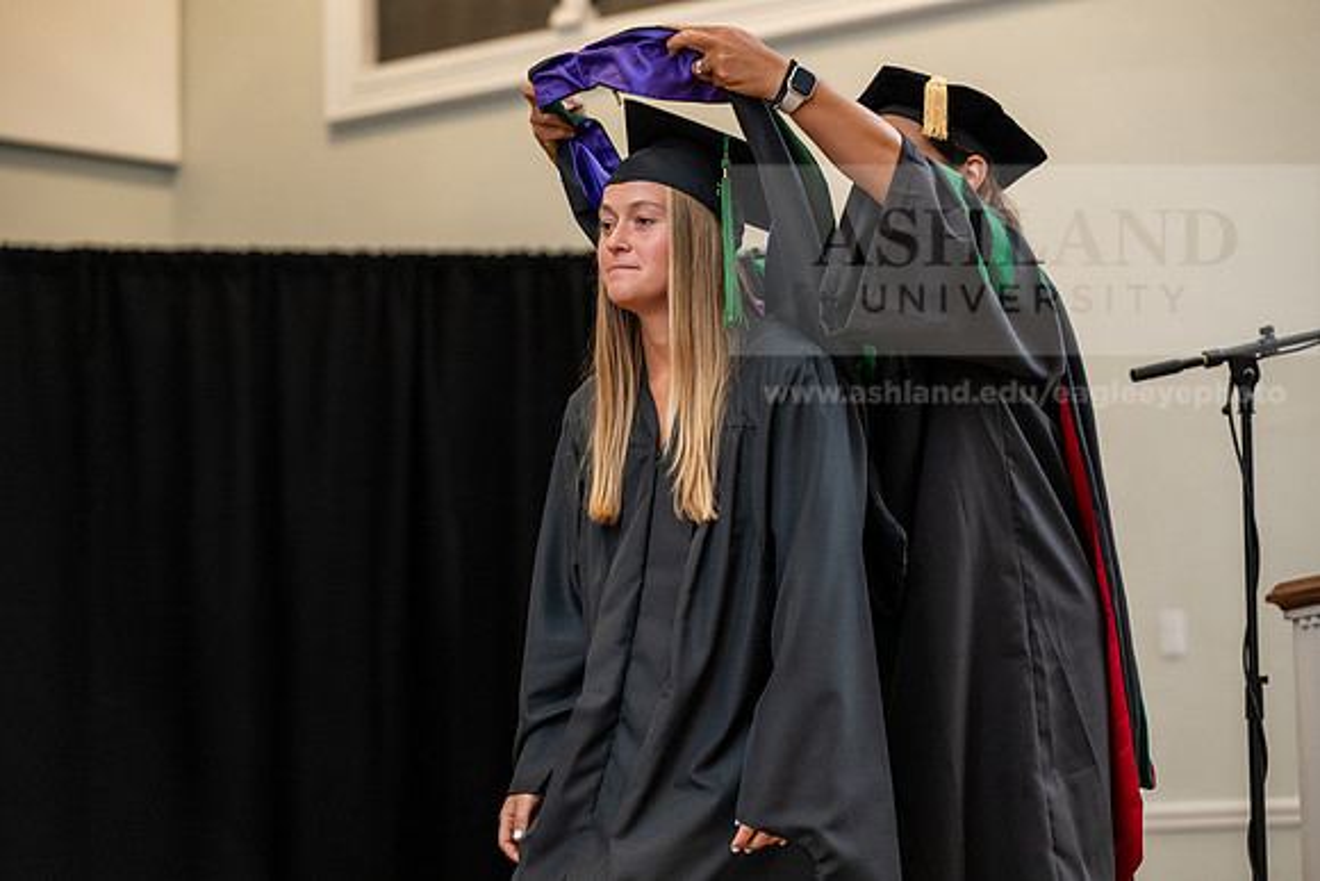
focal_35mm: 110
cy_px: 440
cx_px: 660
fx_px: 4034
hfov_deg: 18.6
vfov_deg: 12.5
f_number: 3.5
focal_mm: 110
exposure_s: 1/200
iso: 1600
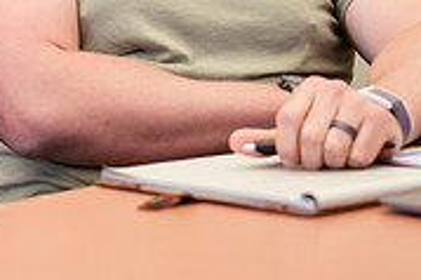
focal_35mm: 162
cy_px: -109
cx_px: 45
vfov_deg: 8.3
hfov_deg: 12.6
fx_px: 1893
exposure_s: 1/200
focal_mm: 50
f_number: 1.8
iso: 800
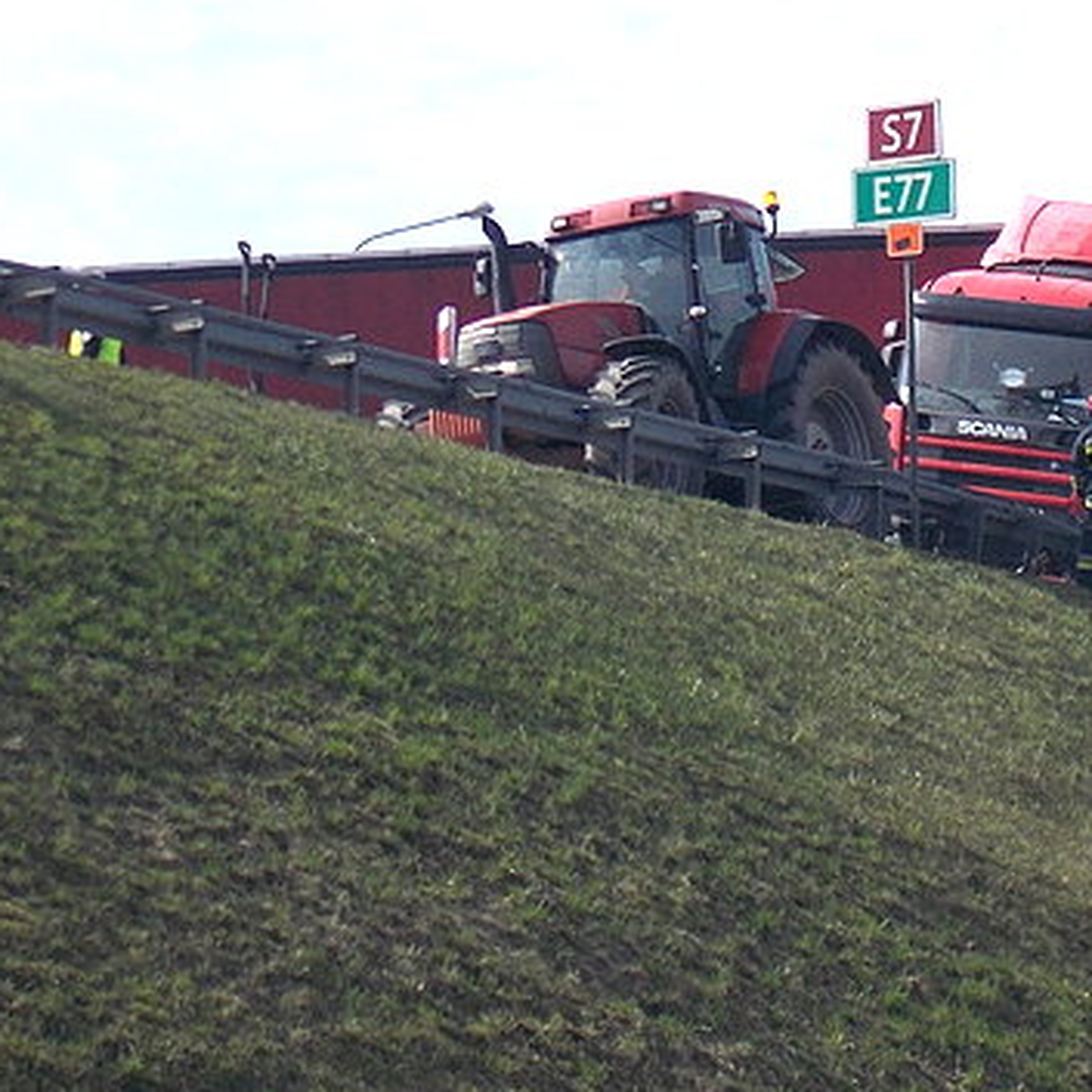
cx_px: 631
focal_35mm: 223
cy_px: 308
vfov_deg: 7.8
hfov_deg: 7.8
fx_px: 7959
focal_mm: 17.6
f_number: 14
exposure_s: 1/100
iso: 80
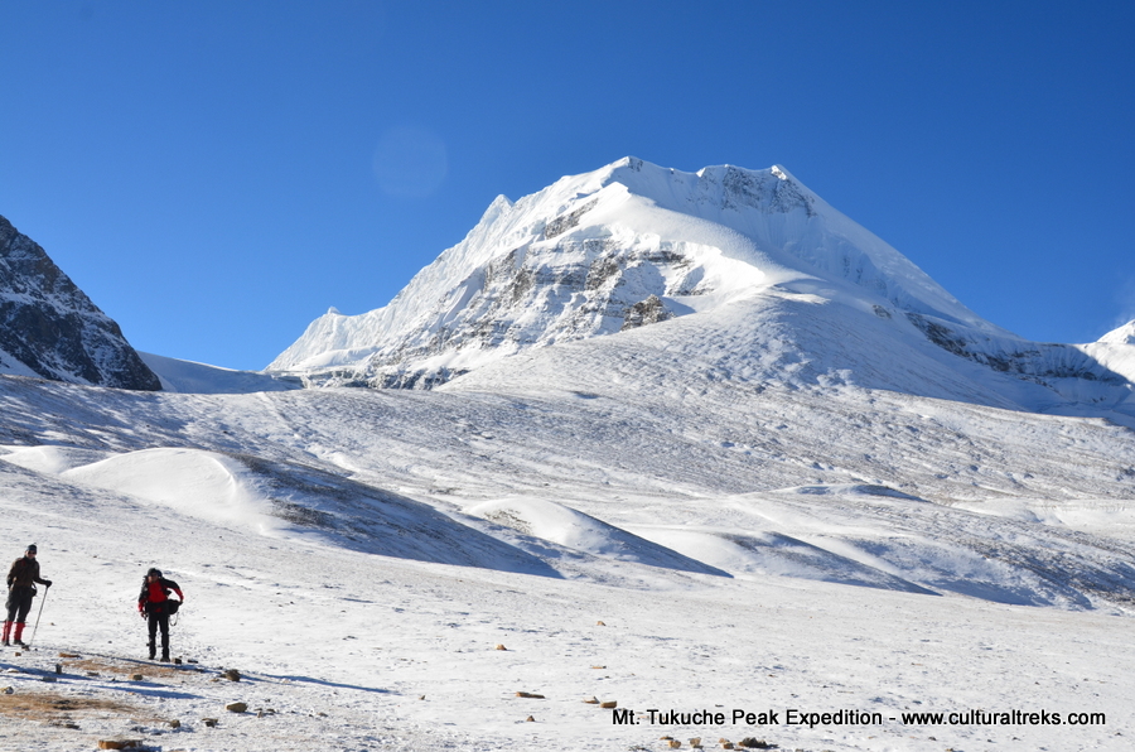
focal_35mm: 39
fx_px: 1227
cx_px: 568
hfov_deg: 49.6
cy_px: 376
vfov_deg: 34.1
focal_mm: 26
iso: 200
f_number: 10
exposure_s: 1/320
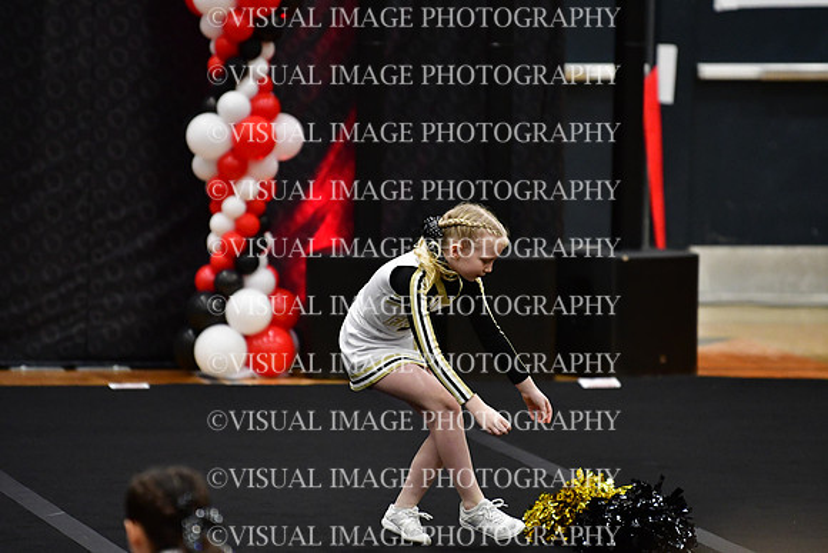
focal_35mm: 300
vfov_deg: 4.6
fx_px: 6901
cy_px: 276
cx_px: 414
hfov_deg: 6.9
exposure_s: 1/800
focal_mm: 200
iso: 4000
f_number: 2.8
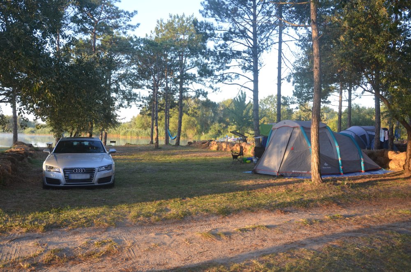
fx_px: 359
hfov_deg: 59.6
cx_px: 206
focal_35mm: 32
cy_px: 136
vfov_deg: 41.5
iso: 360
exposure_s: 1/125
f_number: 5.6
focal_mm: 21
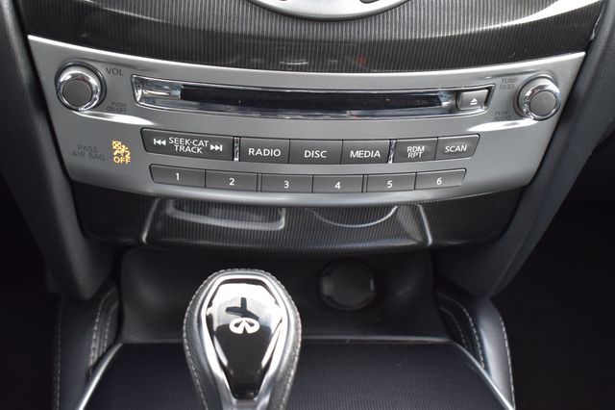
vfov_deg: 25.7
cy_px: 205
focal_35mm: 52
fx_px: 896
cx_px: 308
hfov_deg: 37.9
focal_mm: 35
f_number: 6.3
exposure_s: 1/15
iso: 500
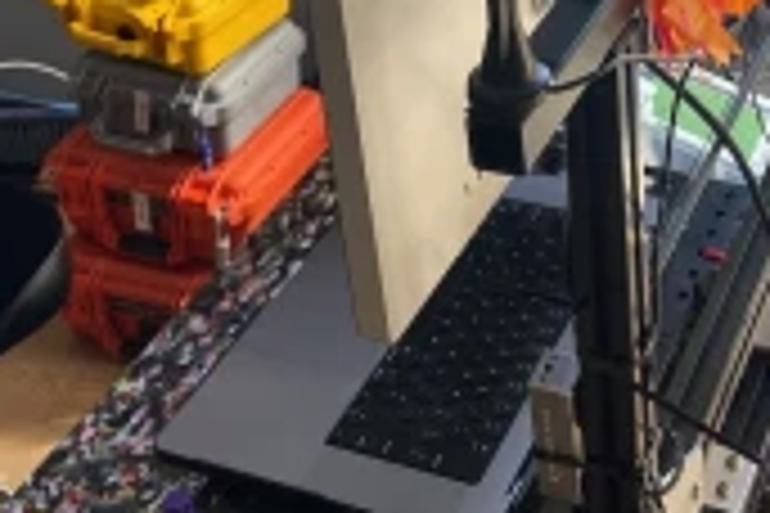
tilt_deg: -15.4
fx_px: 1518
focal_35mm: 71
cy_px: -333
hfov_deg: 28.1
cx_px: 558
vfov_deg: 16.8
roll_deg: +2.6
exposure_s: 1/101
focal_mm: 4.25
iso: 32
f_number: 1.8
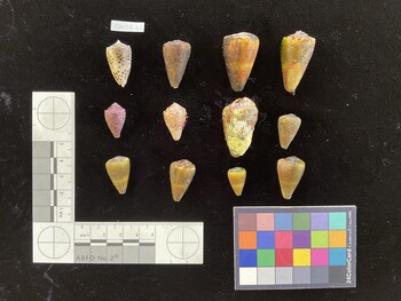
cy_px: 150
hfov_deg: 61.6
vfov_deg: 48.3
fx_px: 336
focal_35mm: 29
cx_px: 200
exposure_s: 1/50
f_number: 1.8
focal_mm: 3
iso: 80
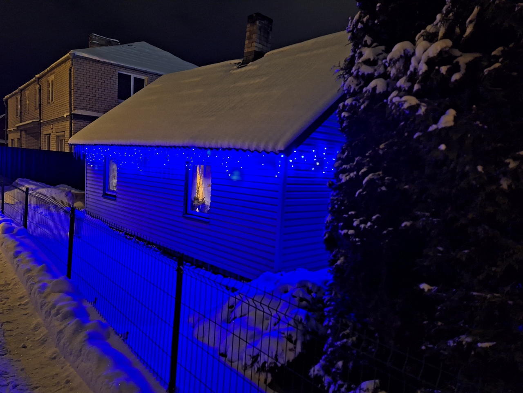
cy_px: 196
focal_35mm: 23
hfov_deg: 73.9
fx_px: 347
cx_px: 262
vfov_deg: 58.9
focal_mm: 5.54
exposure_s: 1/10
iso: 1600
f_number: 1.8
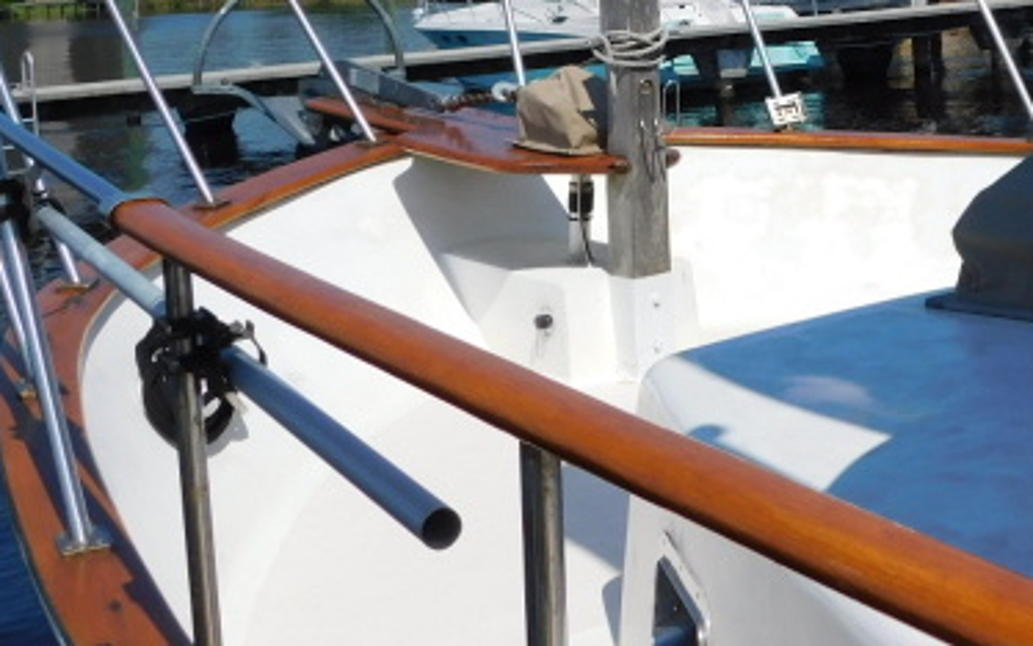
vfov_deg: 18.7
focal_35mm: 68
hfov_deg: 29.7
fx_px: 1915
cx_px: 787
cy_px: 0
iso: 125
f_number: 6.4
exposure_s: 1/800
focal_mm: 5.3
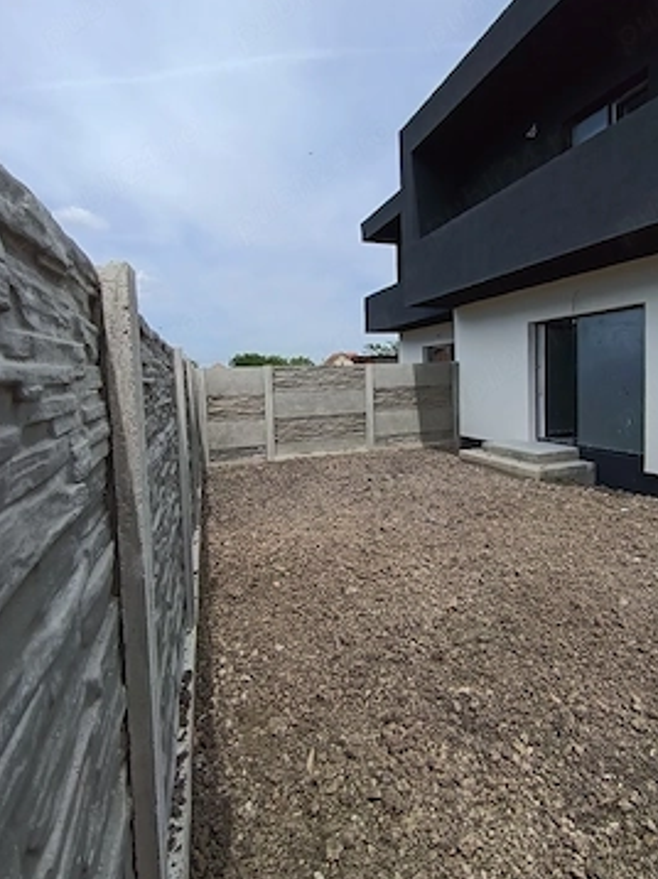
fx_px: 482
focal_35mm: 19
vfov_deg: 84.5
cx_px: 361
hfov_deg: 68.5
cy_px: 400
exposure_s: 1/909
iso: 107
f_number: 2.2
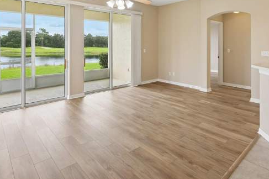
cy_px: 42
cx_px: 153
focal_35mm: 23
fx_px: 172
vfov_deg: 52.3
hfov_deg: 75.7
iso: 400
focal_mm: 14
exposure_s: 1/160
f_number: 8
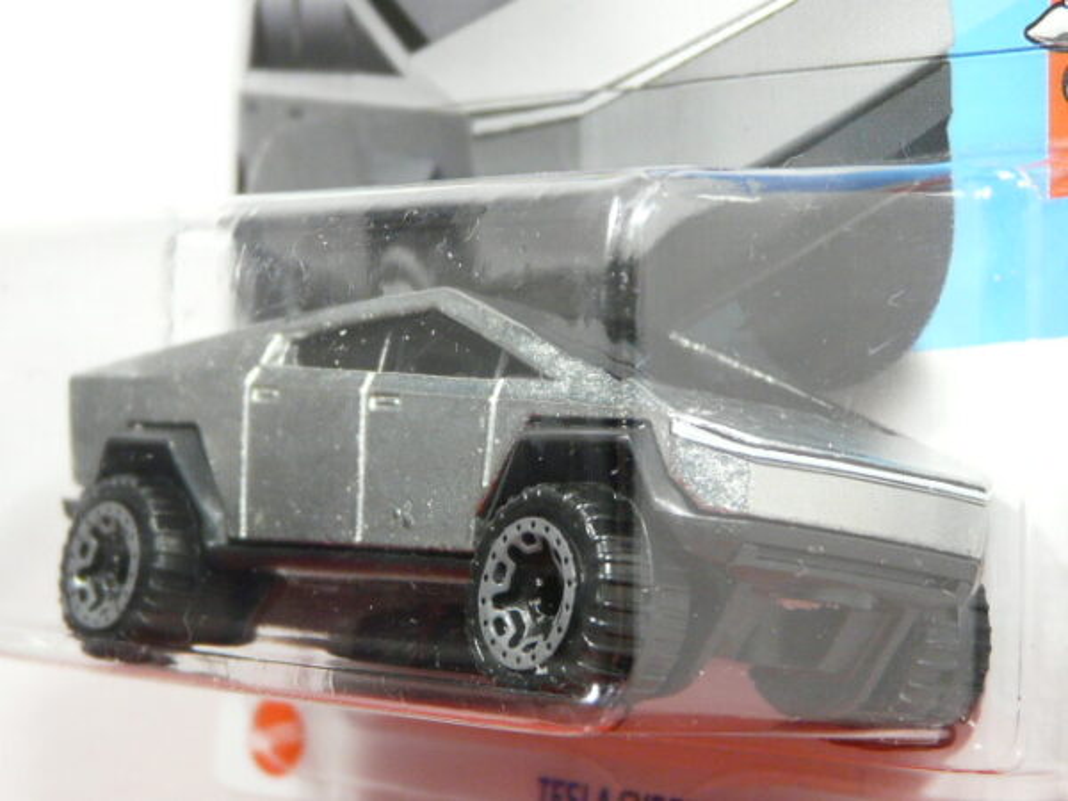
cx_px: 534
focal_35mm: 102
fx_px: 3147
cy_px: 400
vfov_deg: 14.5
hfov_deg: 19.3
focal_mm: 10.5
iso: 200
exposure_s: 1/40
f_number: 3.2
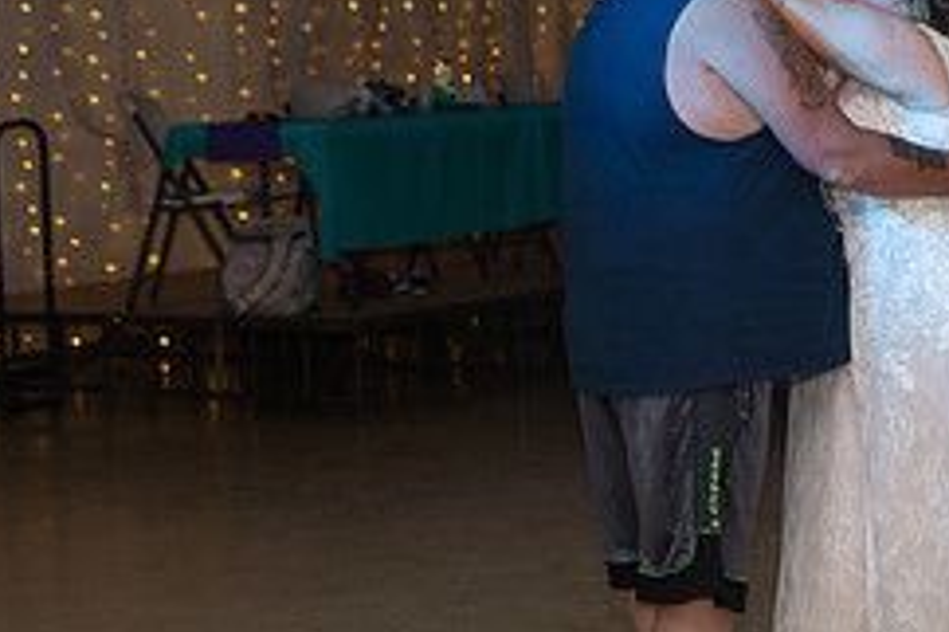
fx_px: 3029
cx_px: 706
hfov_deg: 17.7
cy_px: 237
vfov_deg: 11.9
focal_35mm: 115
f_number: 3.5
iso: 800
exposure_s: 1/125
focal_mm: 48
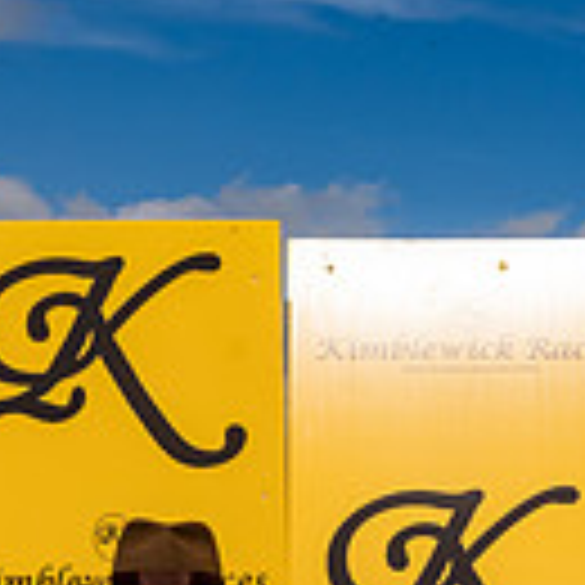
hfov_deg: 10.6
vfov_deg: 10.3
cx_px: 720
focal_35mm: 162
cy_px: 1000
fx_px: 3097
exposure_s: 1/200
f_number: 11
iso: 50
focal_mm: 34
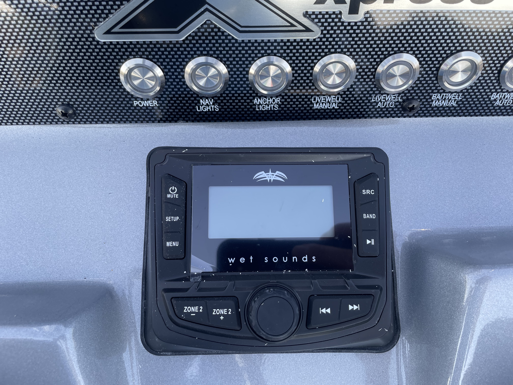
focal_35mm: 26
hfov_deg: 67.3
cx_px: 256
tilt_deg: -70.5
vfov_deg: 53.1
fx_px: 385
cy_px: 192
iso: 32
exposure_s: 1/222
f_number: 1.6
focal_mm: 4.2
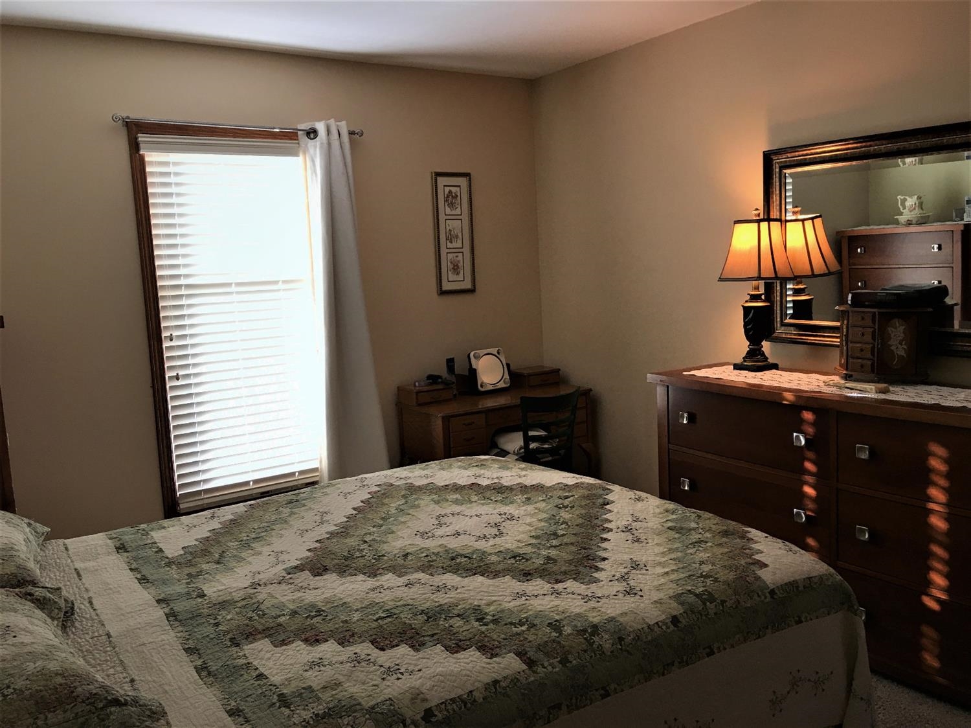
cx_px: 486
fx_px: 813
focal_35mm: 29
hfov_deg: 61.7
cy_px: 364
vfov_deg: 48.2
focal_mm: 4.15
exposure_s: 1/30
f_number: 2.2
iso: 25
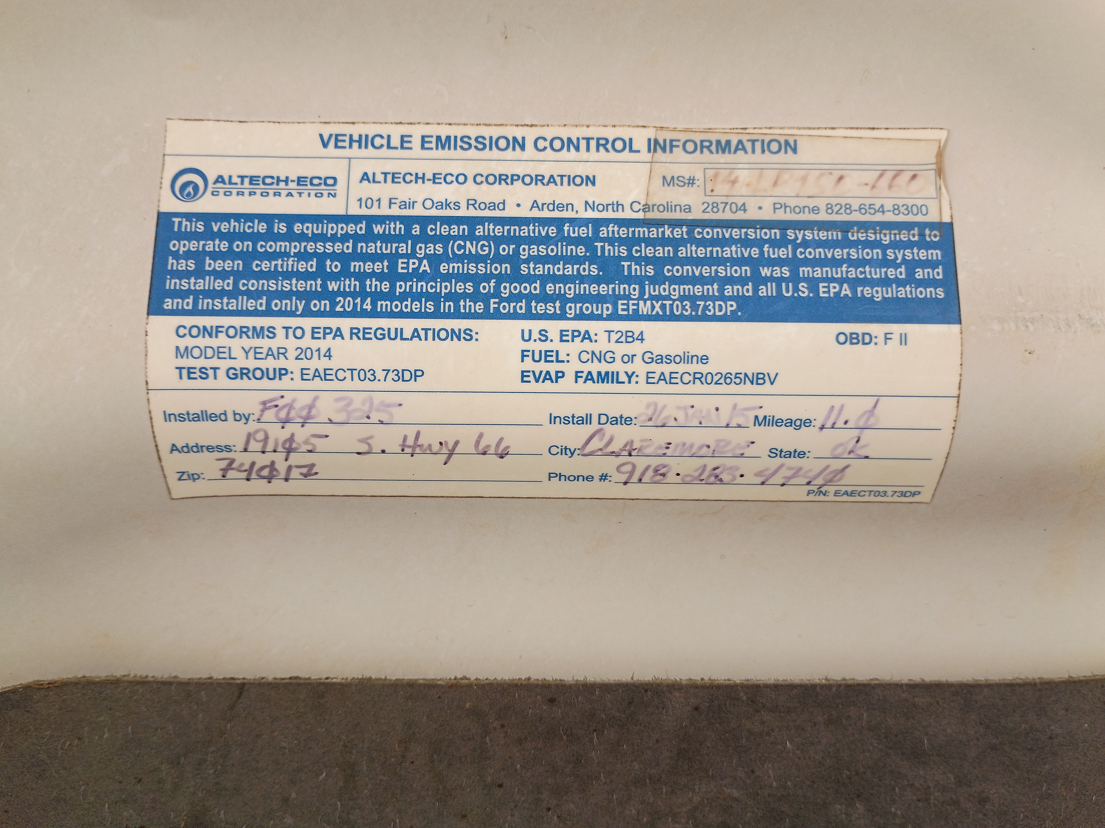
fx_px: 926
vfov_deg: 48.2
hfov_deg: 61.7
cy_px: 414
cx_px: 552
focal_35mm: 29
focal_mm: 4.27
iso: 100
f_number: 1.8
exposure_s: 1/298
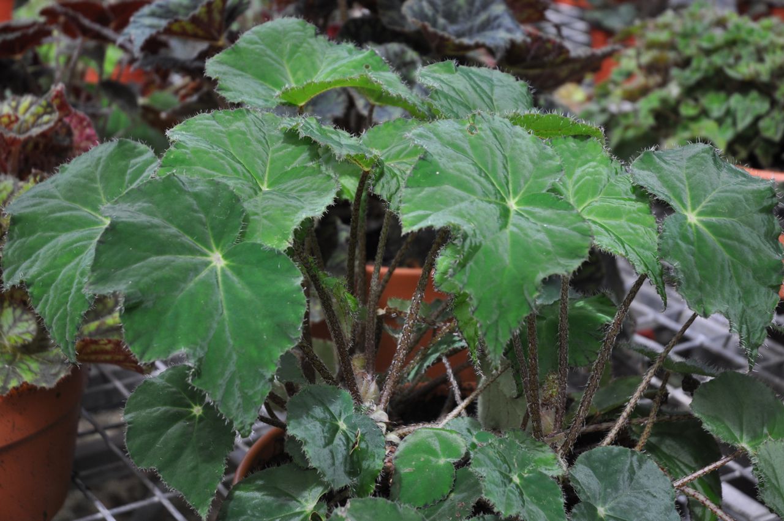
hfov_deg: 26.0
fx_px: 1696
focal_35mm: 78
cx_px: 392
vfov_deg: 17.4
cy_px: 260
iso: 400
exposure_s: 1/60
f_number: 4.5
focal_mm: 52
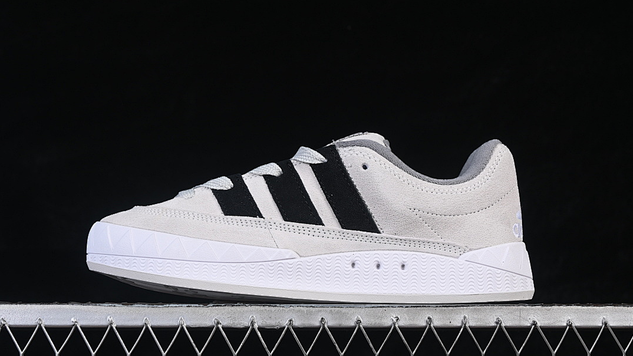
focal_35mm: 79
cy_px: 173
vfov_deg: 15.3
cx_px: 318
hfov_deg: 26.9
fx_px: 1326
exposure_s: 1/80
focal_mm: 50
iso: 160
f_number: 8
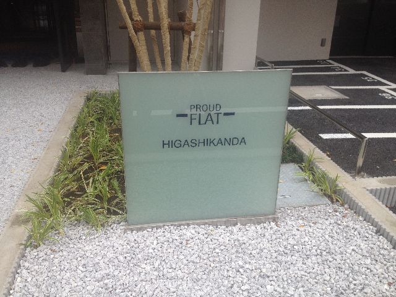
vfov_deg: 40.7
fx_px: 400
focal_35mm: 35
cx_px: 198
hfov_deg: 52.6
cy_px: 148
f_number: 2.4
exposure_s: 1/308
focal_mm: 4.28
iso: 50
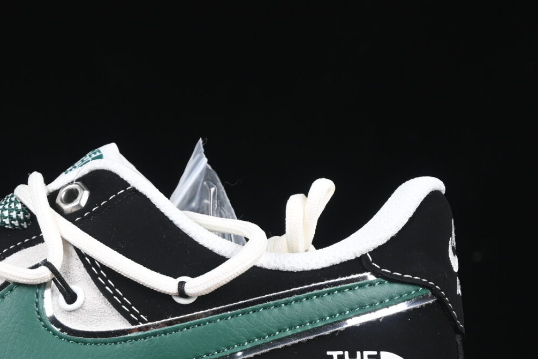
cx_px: -3
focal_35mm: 191
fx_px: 2854
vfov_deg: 7.2
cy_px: 293
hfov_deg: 10.7
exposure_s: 1/60
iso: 160
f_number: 6.3
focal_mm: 50
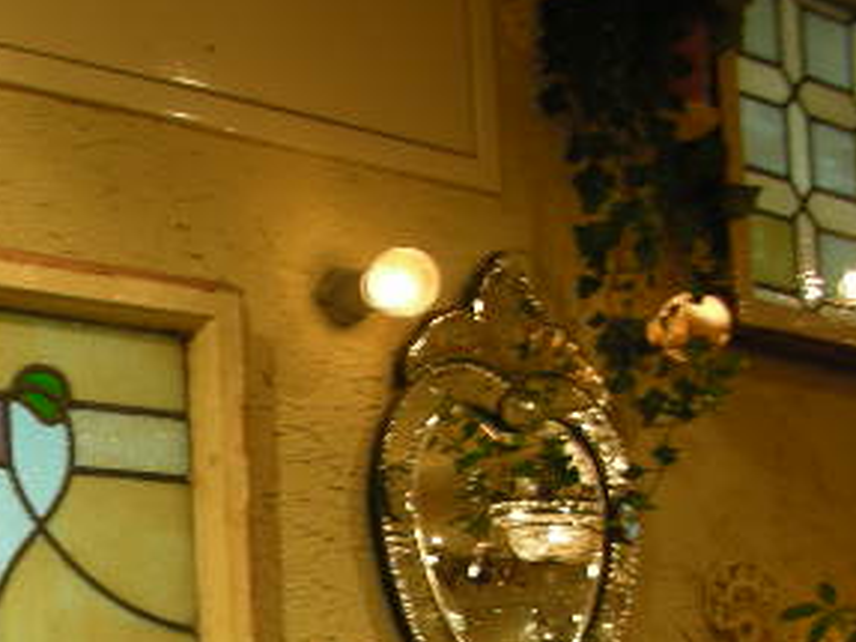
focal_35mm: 78
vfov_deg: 18.3
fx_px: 1928
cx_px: -72
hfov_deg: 23.6
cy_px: 681
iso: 50
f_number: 3
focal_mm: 5.8
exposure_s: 1/15.2
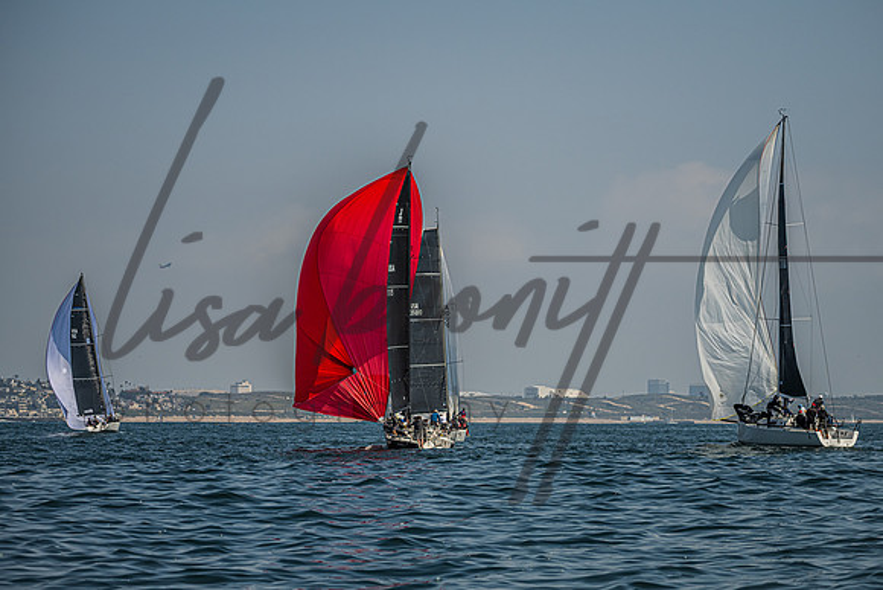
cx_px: 477
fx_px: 3464
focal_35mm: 141
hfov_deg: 14.5
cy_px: 317
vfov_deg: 9.7
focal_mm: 125
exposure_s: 1/4000
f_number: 4.8
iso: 280
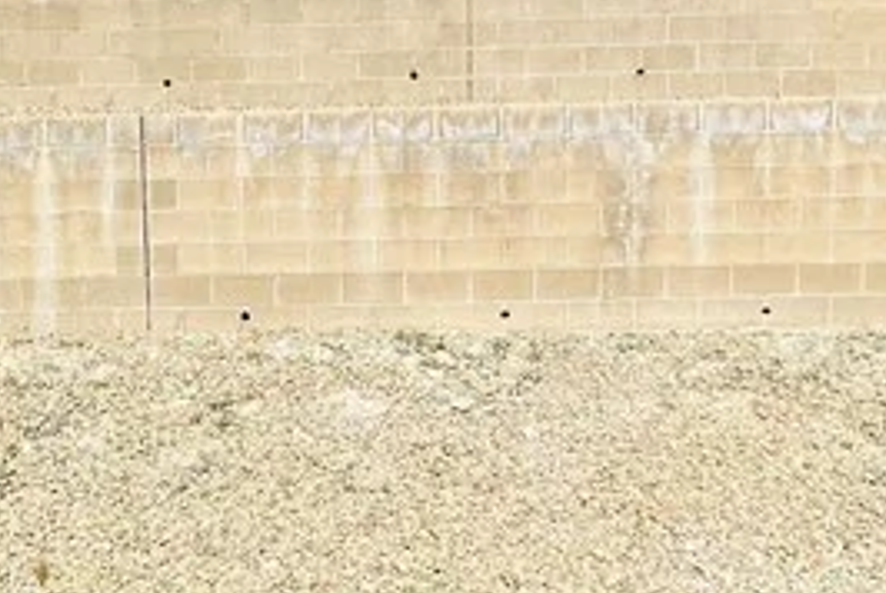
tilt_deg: -7.2
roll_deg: +1.5
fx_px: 1380
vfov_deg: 24.1
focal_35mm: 56
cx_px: 223
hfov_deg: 34.8
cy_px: 423
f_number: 2.2
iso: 40
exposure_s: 1/3125
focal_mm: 2.22
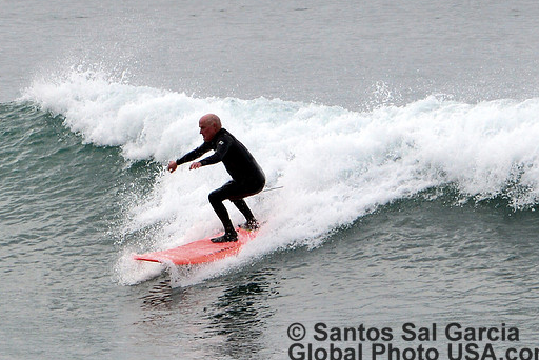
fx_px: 9333
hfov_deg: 3.3
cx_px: 273
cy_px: 188
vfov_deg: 2.2
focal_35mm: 623
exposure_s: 1/500
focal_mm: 550
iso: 1000
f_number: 14
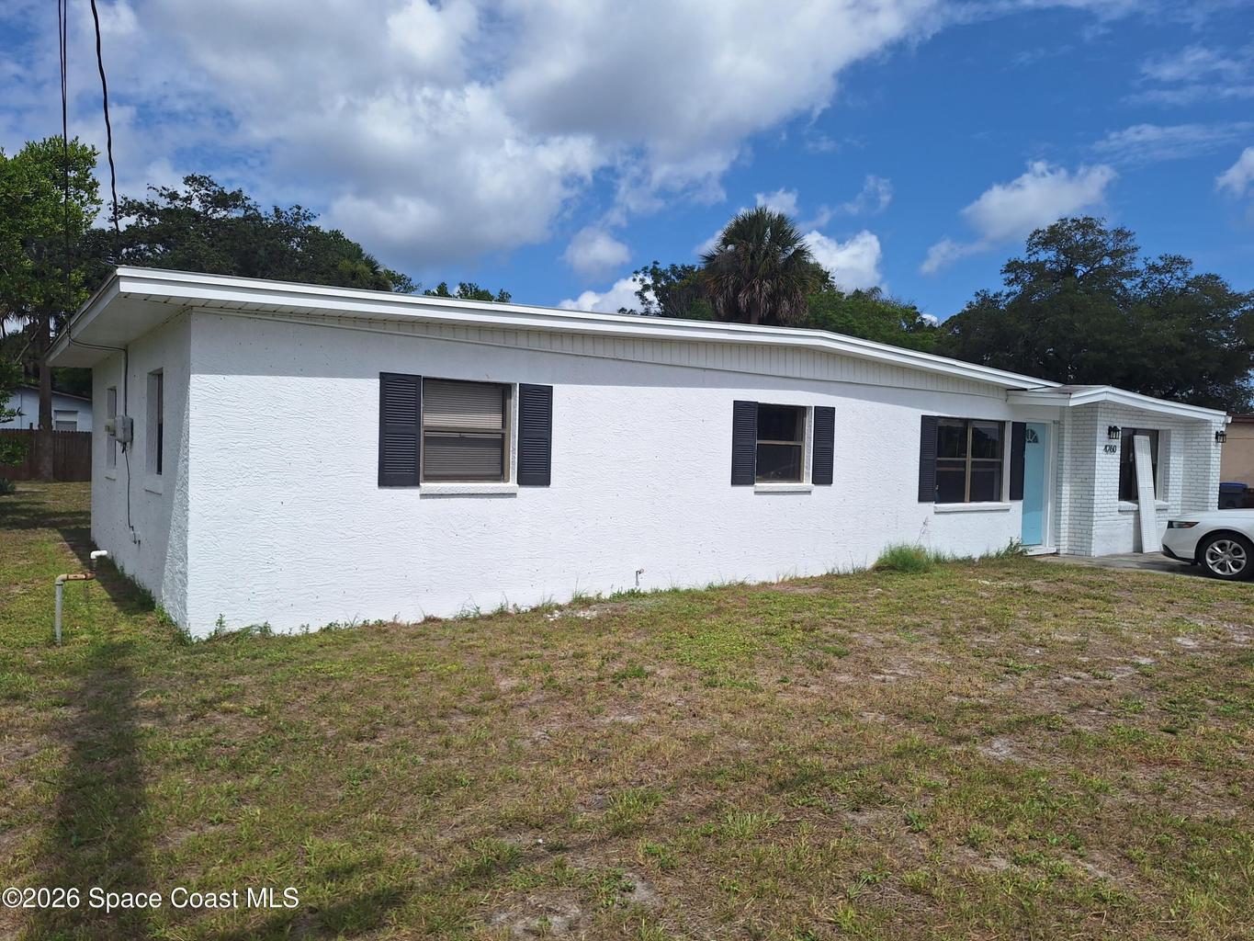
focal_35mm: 23
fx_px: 833
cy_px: 470
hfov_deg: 73.9
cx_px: 627
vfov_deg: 58.9
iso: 40
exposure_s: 1/4367
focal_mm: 5.54
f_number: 1.8
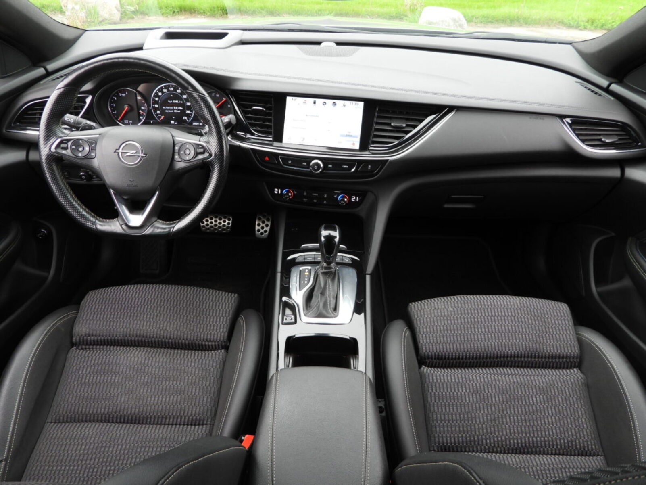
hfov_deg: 71.6
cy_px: 242
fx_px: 448
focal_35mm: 24
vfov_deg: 56.8
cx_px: 323
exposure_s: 1/30
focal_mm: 4.3
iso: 100
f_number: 2.8
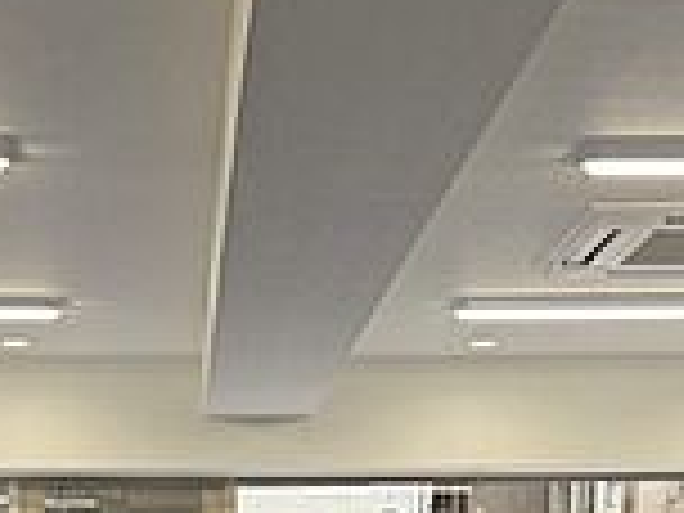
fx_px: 1996
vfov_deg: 13.1
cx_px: 261
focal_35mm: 101
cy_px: 945
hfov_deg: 19.4
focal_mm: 6.76
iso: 100
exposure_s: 1/259
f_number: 1.78
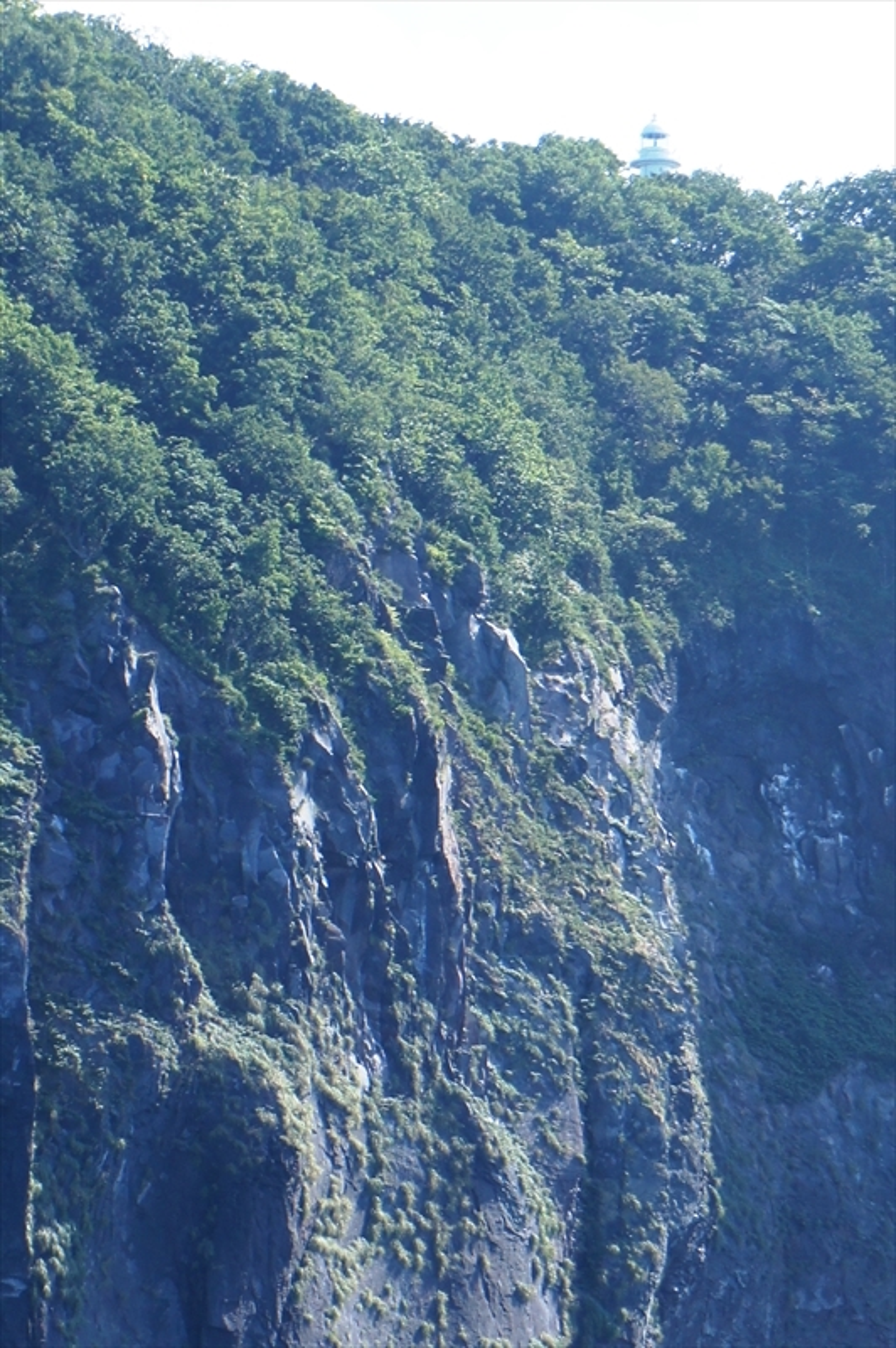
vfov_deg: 11.9
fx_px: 6469
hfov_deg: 7.9
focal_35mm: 173
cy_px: 674
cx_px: 448
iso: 200
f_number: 8
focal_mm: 55
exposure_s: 1/320
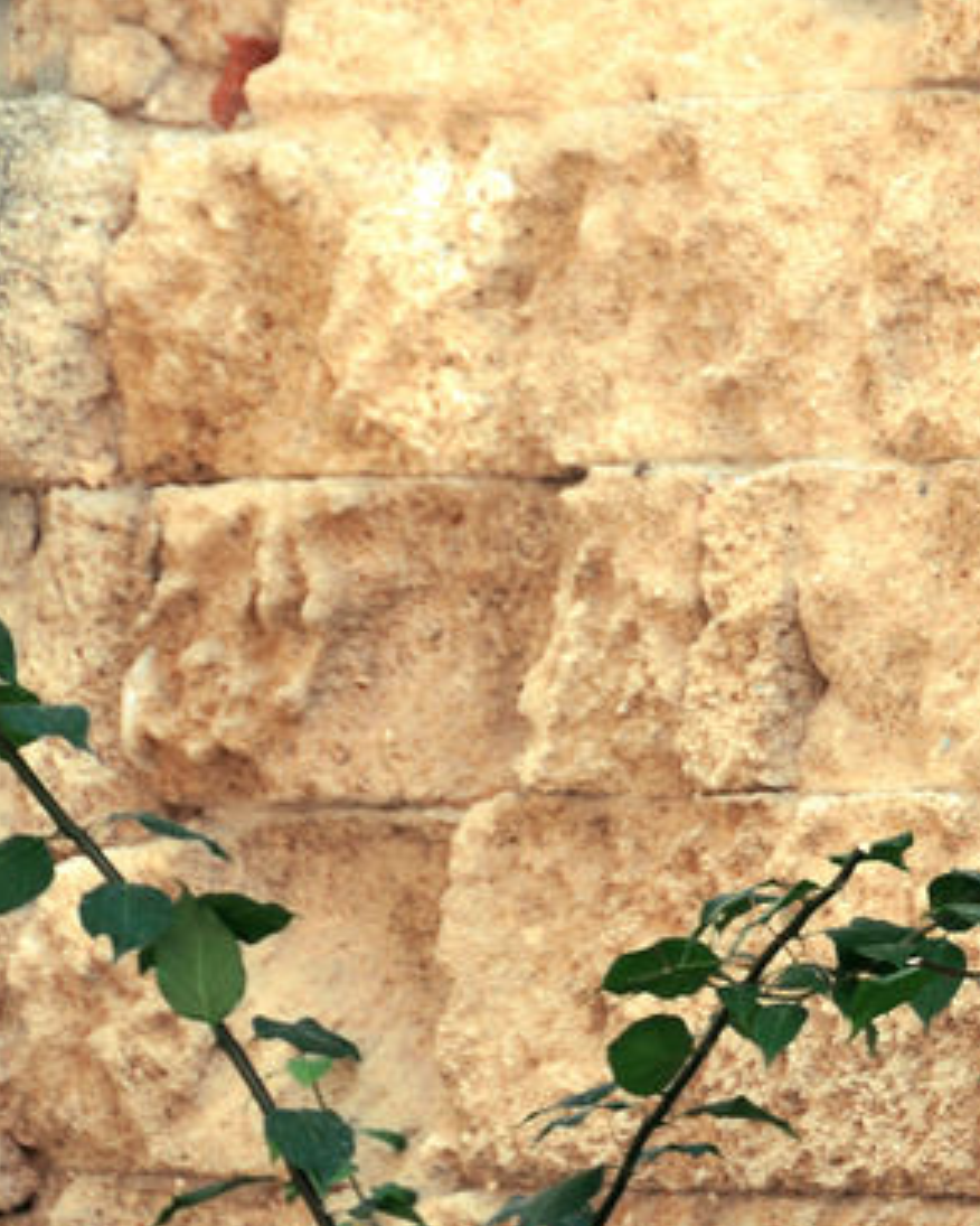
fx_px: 14067
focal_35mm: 388
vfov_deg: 5.0
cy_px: 479
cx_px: 1413
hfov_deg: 4.0
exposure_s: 1/100
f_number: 7.1
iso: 200
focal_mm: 112
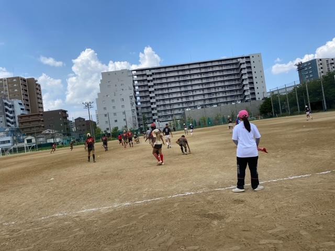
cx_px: 168
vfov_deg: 53.1
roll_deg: +8.0
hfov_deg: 67.3
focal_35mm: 26
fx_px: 252
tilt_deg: +1.2
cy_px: 126
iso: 32
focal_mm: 4.2
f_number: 1.8
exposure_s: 1/2463
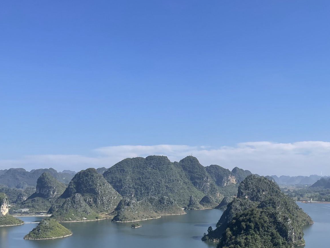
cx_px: 261
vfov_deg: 31.9
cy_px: 164
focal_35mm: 45
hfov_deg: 40.5
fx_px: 429
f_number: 1.6
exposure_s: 1/3509
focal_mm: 4.2
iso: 32
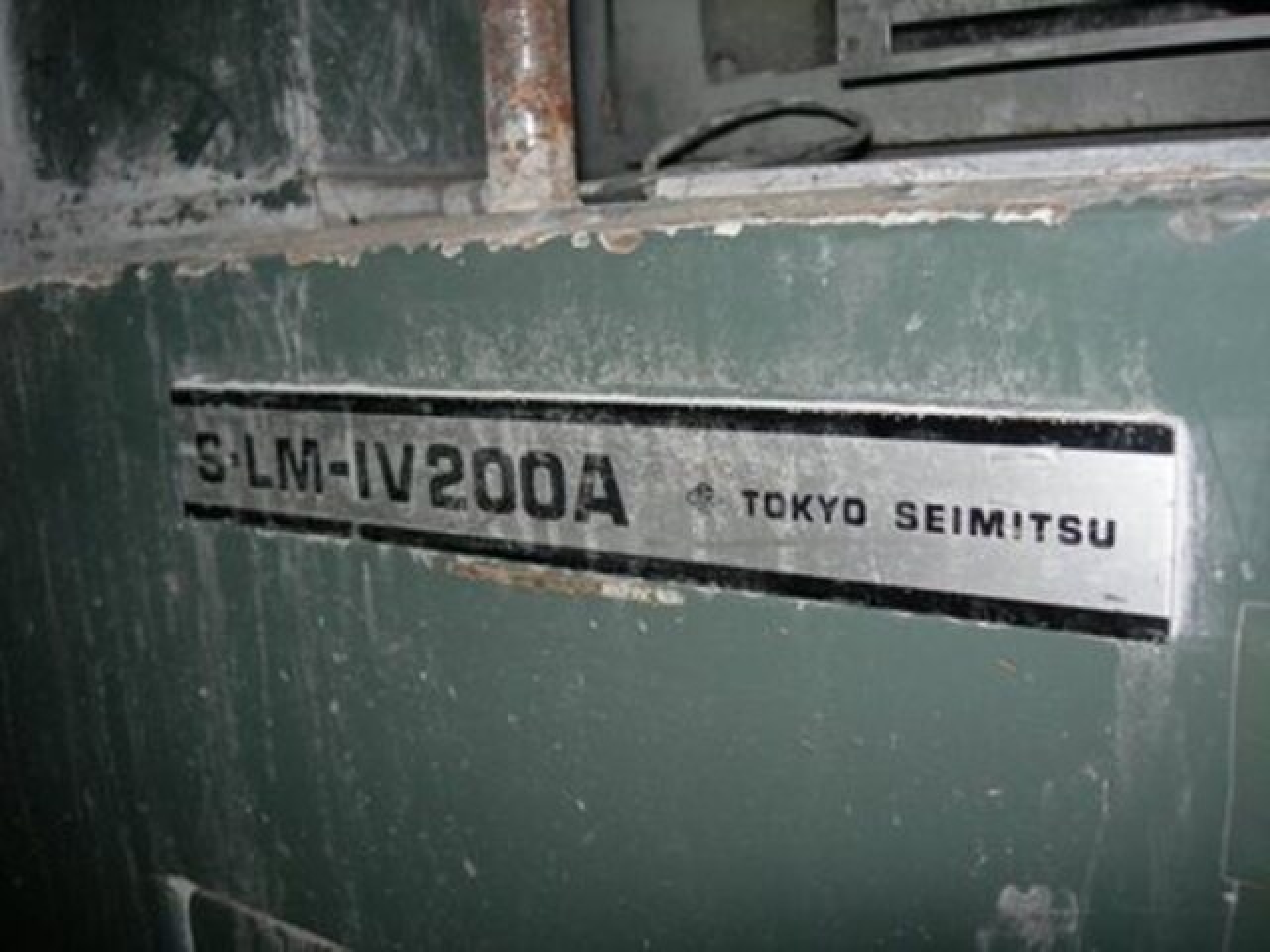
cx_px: 635
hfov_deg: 49.0
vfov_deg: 37.7
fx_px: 1394
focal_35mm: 38
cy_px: 476
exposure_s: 1/60.1
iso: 50
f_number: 2.8
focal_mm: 7.8
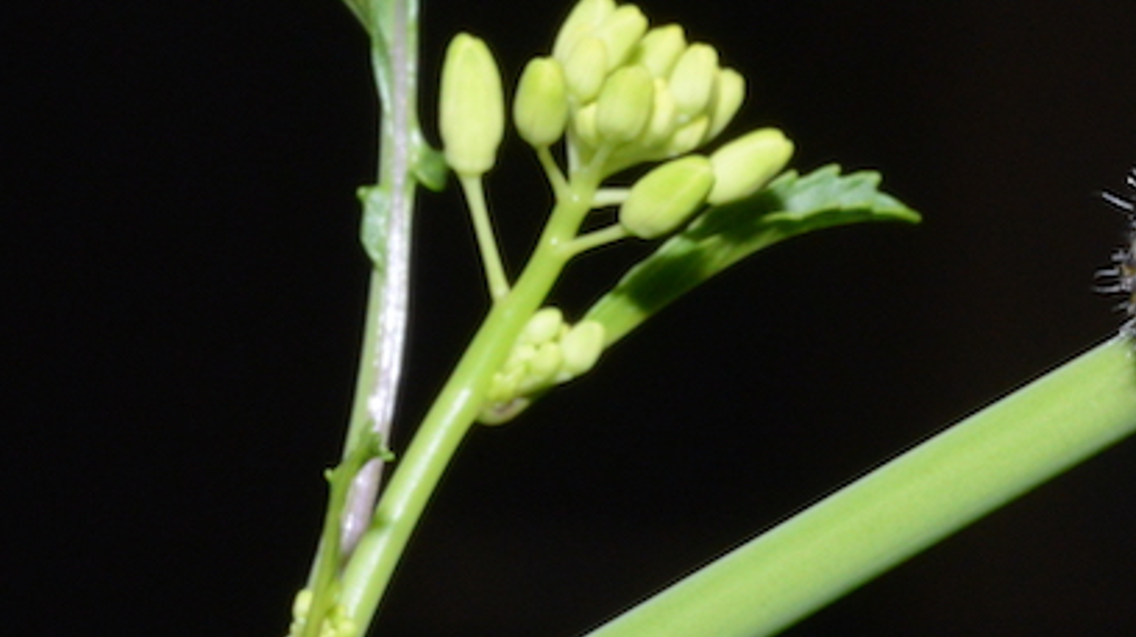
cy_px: 338
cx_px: 1164
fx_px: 10447
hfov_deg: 6.2
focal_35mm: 347
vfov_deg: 3.5
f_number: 40
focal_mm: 90
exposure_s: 1/100
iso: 1600
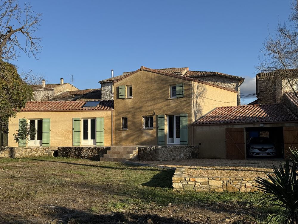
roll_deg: +0.8
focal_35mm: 48
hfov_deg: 39.7
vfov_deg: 30.3
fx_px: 413
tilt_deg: +4.2
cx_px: 149
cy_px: 112
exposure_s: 1/4049
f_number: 1.78
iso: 64
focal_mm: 6.76
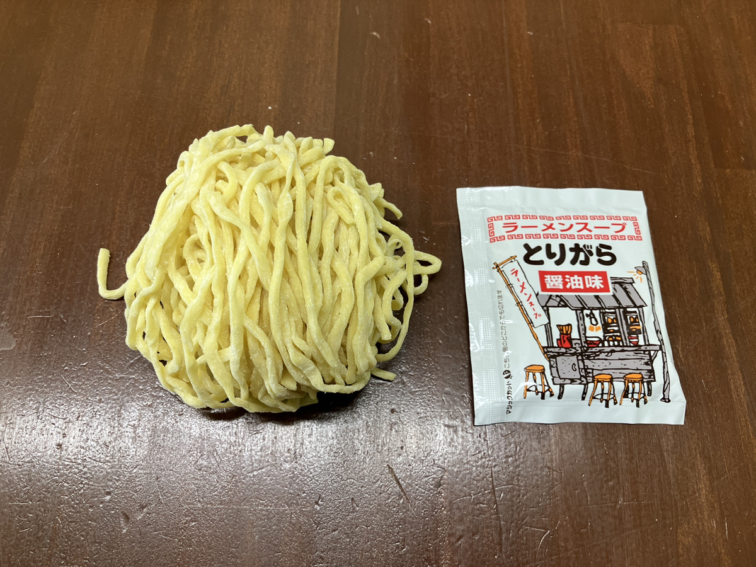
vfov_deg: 49.7
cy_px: 284
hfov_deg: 63.4
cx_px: 378
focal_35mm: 28
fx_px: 612
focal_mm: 3.99
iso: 64
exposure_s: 1/100
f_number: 1.8
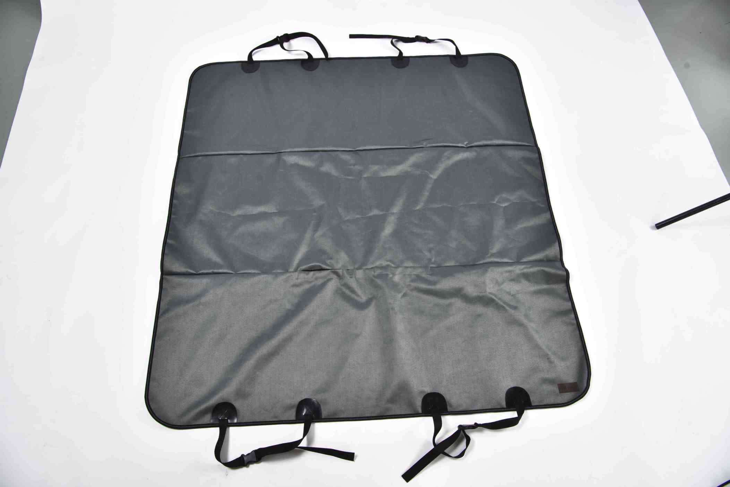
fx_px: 568
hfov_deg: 65.5
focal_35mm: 28
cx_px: 365
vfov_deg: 46.4
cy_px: 244
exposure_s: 1/125
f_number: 10
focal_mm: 28
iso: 320
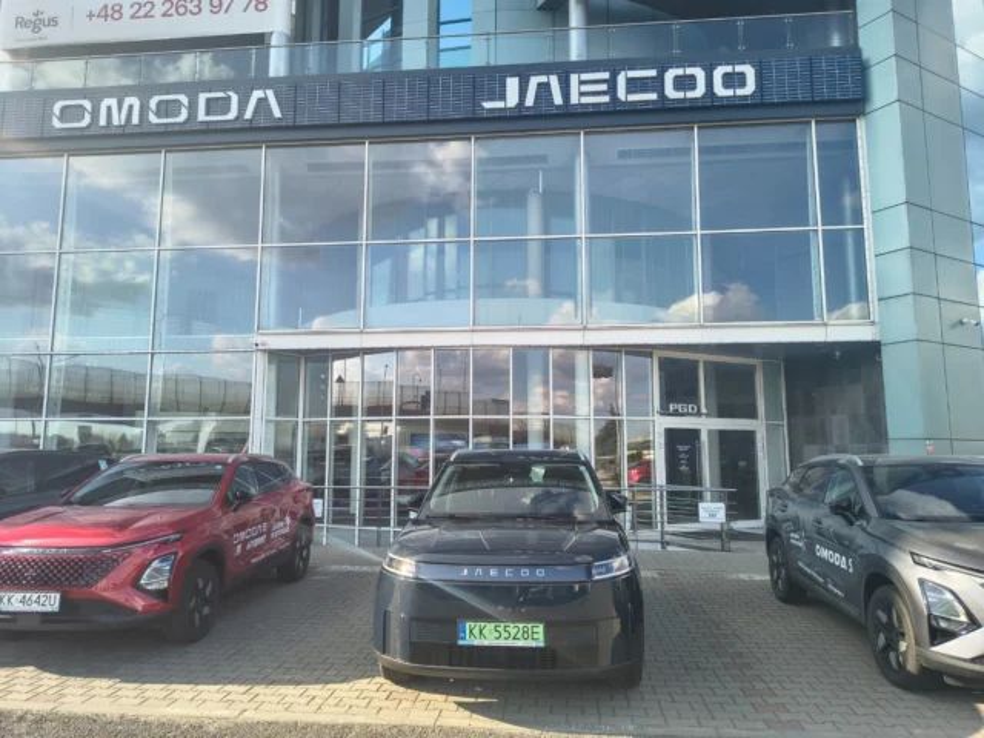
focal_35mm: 24
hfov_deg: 71.6
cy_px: 369
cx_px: 492
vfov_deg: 56.8
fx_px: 682
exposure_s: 1/402
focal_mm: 5.56
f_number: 1.8
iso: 100
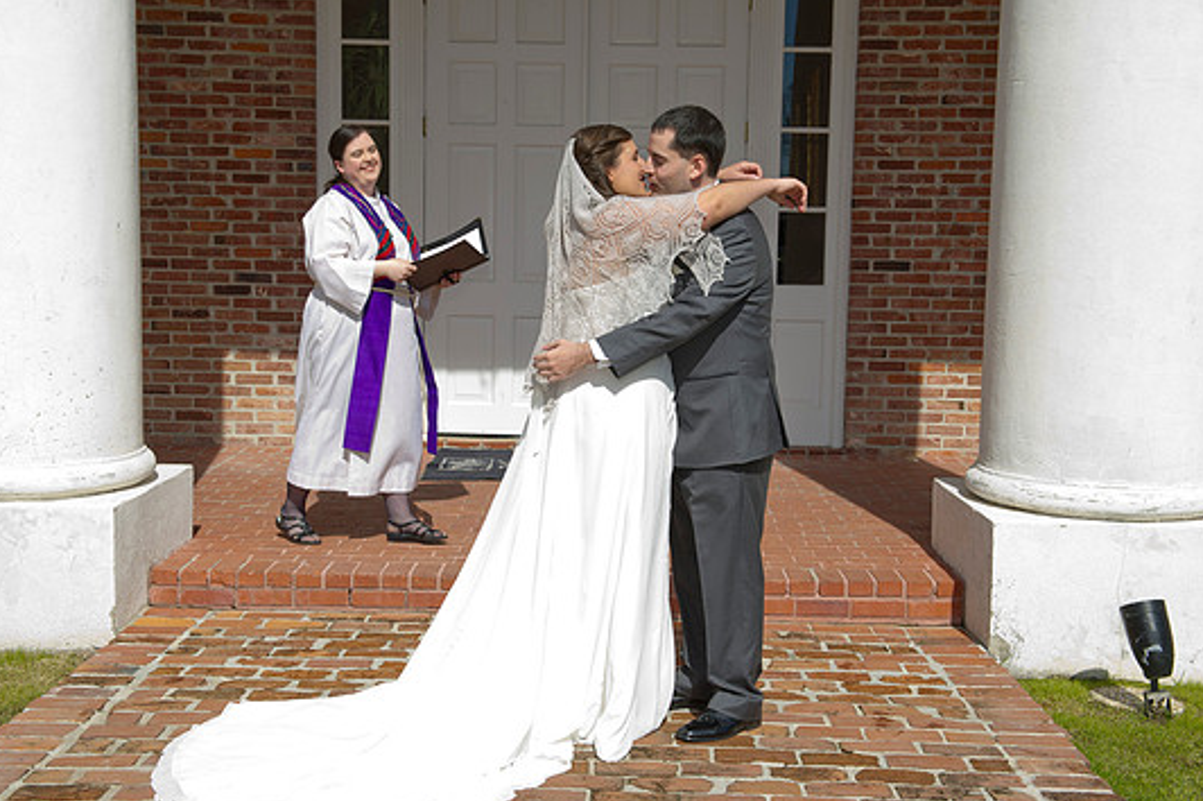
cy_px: 396
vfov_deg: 28.0
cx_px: 606
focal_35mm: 48
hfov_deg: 41.1
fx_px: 1603
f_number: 10
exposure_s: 1/200
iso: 100
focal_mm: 44
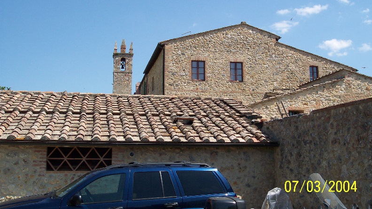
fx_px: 414
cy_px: 80
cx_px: 188
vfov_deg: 28.3
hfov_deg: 48.4
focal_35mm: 42
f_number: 4.8
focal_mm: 8
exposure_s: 1/700
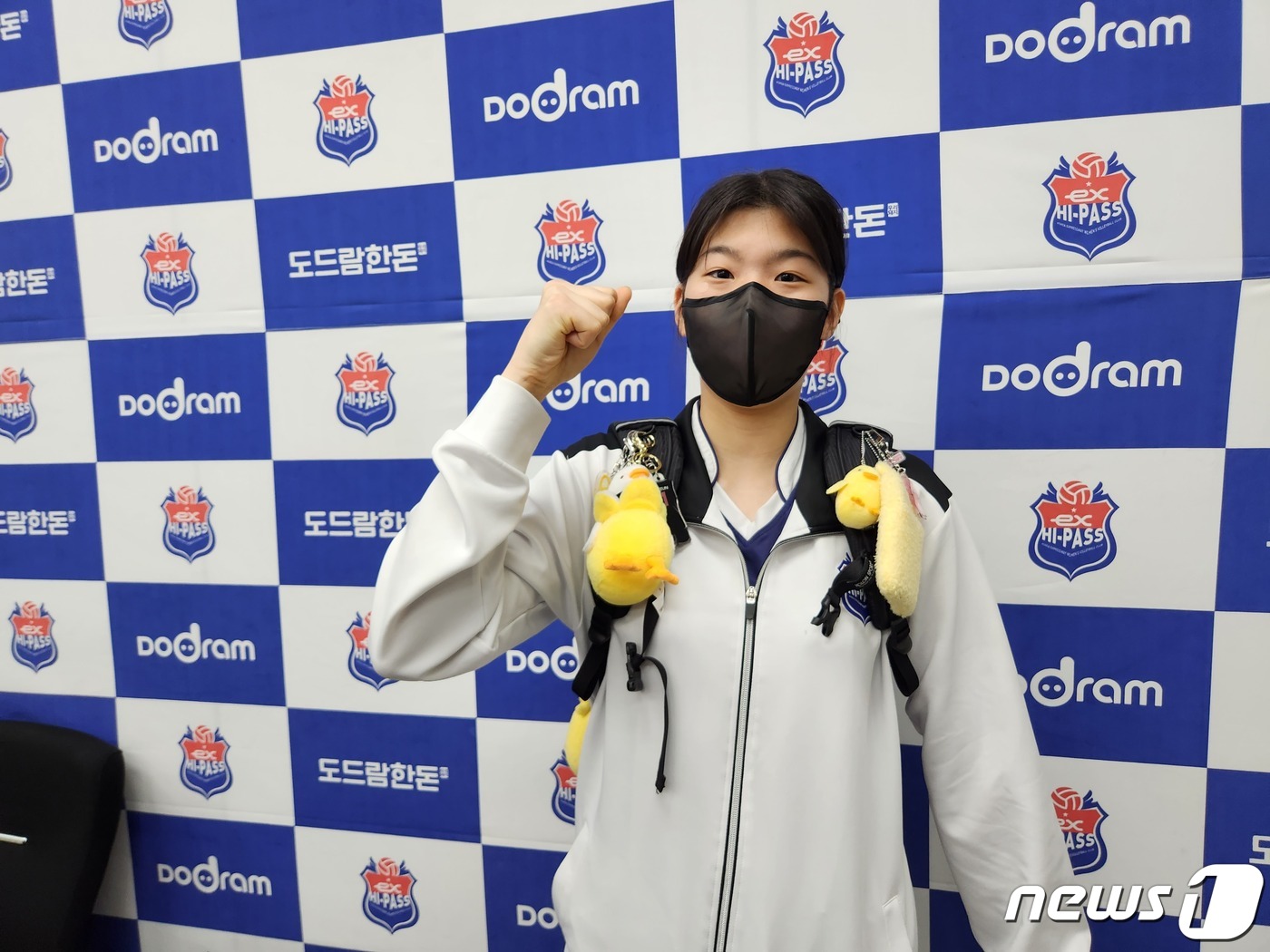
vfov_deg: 58.9
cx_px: 635
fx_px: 844
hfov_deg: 73.9
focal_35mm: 23
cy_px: 476
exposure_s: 1/180
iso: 160
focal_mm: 5.4
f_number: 1.8
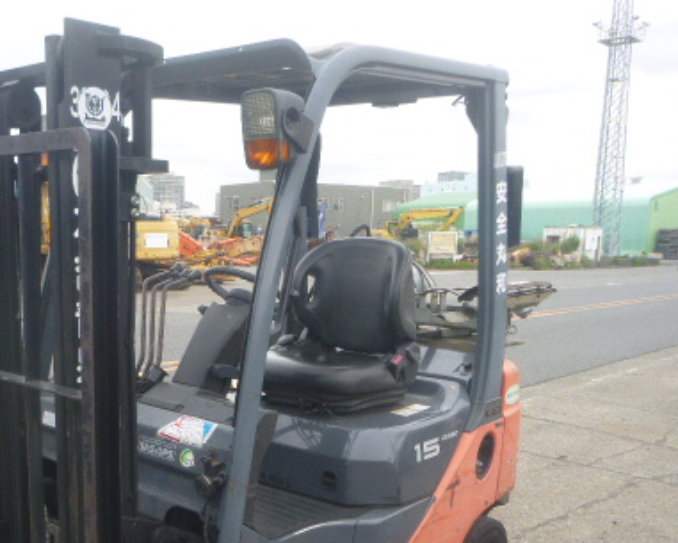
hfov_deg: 43.9
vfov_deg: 35.8
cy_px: 399
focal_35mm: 41
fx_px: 823
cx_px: 205
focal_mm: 4.5
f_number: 3.9
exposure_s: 1/60
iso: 100
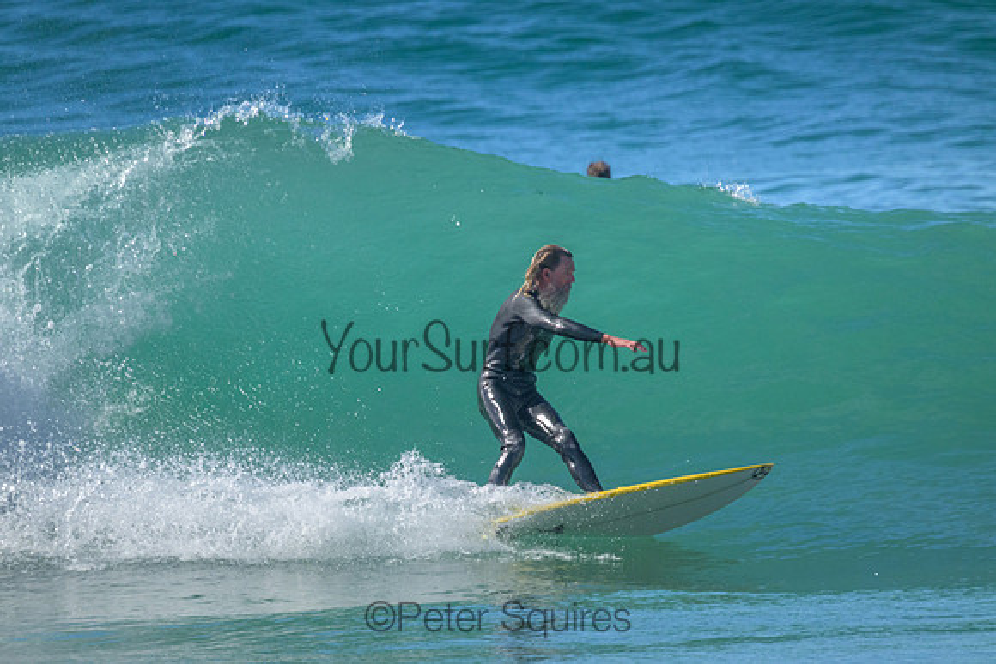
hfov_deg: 2.6
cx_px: 498
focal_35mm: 800
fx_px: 22137
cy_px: 332
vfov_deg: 1.7
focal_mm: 800
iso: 2500
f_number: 11
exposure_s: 1/1600
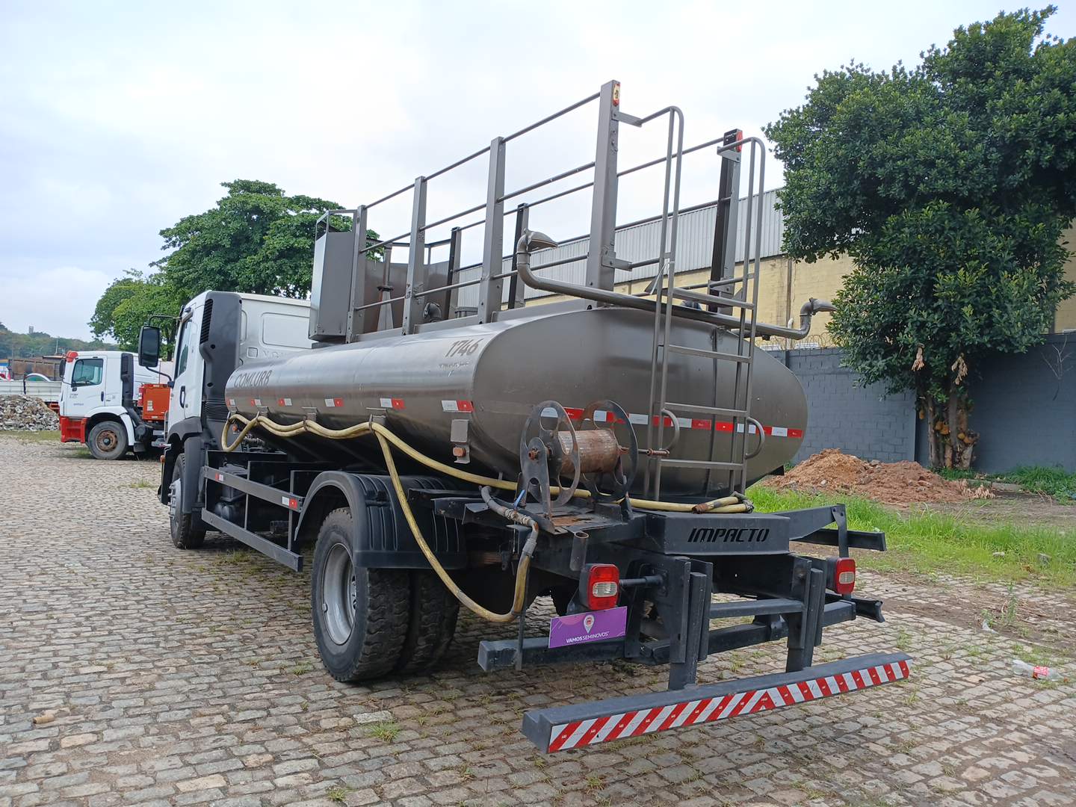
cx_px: 538
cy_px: 404
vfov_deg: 53.1
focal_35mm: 26
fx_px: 808
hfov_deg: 67.3
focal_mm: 3.98
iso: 20
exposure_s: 1/155
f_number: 1.8
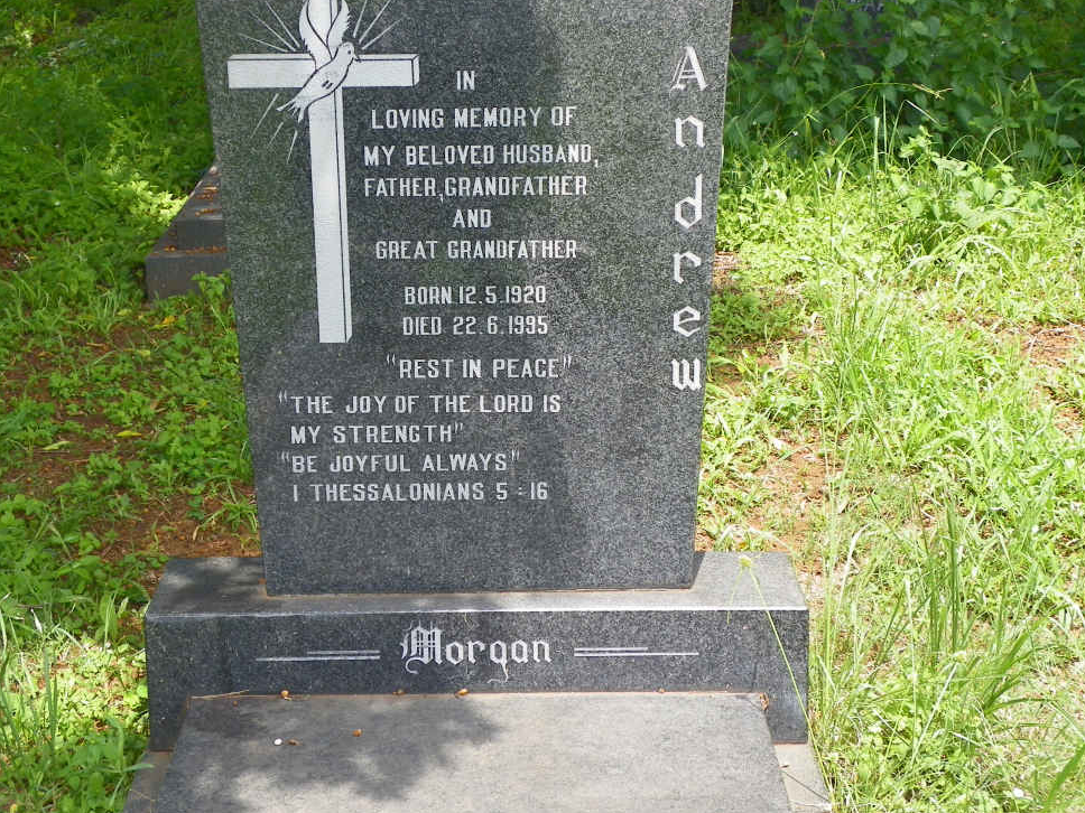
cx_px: 509
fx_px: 1943
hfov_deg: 31.2
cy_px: 318
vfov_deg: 23.6
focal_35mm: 62
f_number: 4
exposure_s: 1/160
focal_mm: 8.9
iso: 64
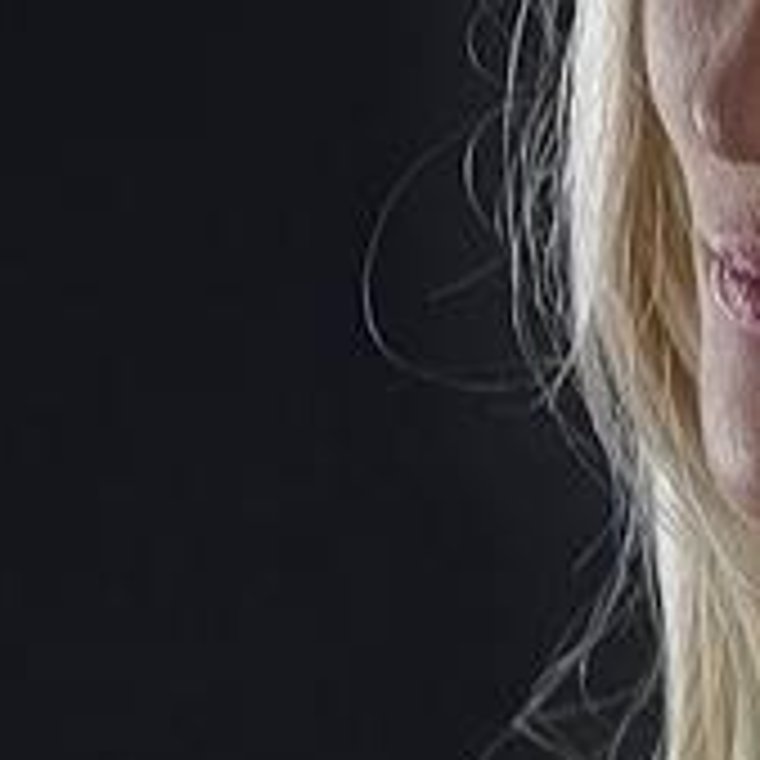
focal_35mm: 421
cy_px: 940
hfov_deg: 4.1
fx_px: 10457
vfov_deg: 4.2
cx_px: 1088
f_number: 5
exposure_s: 1/50
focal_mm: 62
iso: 320
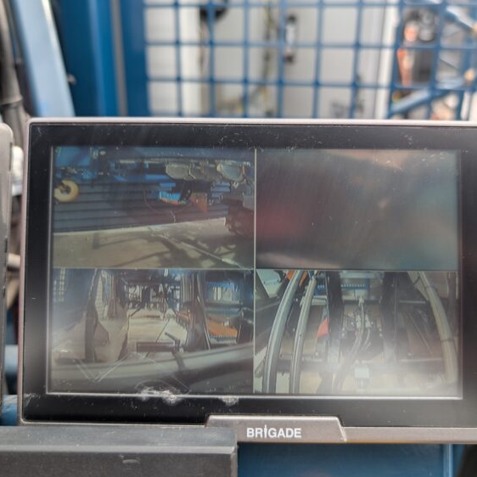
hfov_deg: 55.6
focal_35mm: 29
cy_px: 244
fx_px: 452
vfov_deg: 55.6
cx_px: 250
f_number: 1.68
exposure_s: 1/138
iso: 18
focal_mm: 6.9
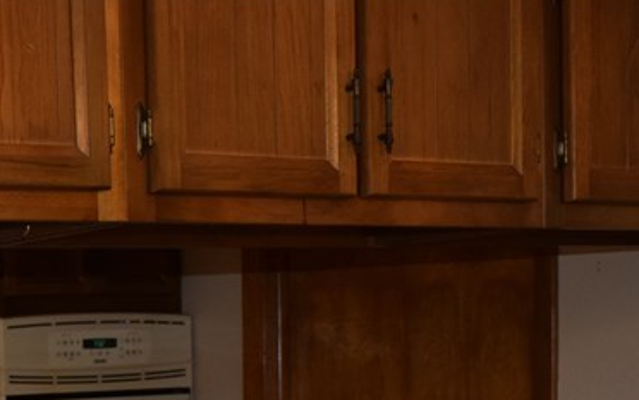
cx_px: -147
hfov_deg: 19.1
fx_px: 1786
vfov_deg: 12.2
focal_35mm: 102
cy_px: 605
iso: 720
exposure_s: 1/125
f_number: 5.6
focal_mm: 23
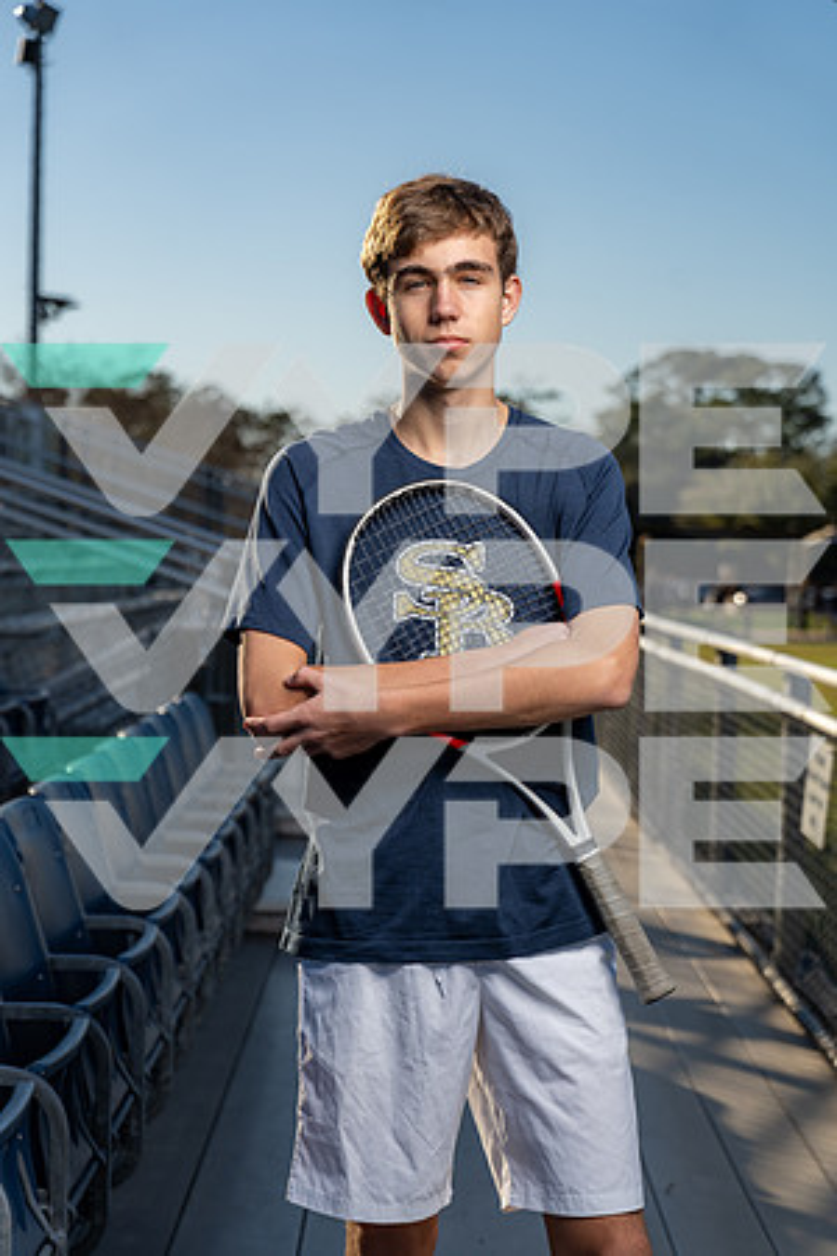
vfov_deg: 28.8
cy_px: 628
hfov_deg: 19.5
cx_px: 418
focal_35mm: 70
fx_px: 2441
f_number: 4.5
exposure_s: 1/1000
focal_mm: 70
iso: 100
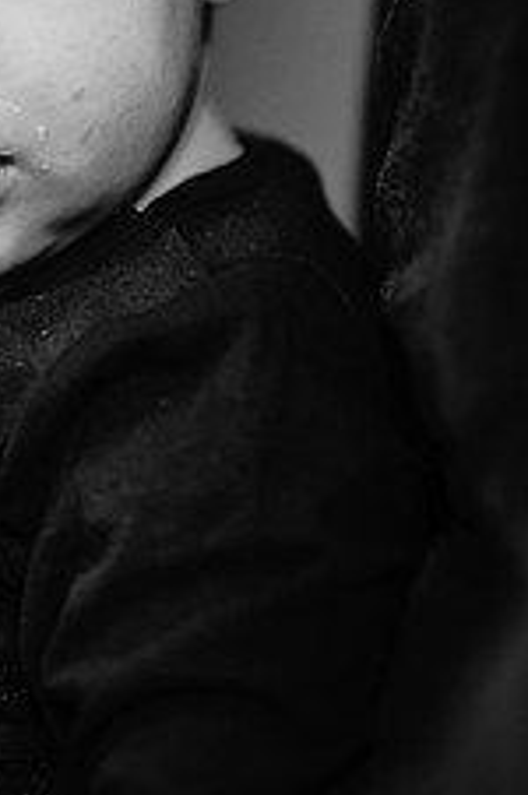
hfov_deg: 8.1
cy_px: 67
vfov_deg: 12.1
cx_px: 19
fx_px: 3729
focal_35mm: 169
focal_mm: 85
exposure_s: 1/160
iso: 500
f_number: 1.8
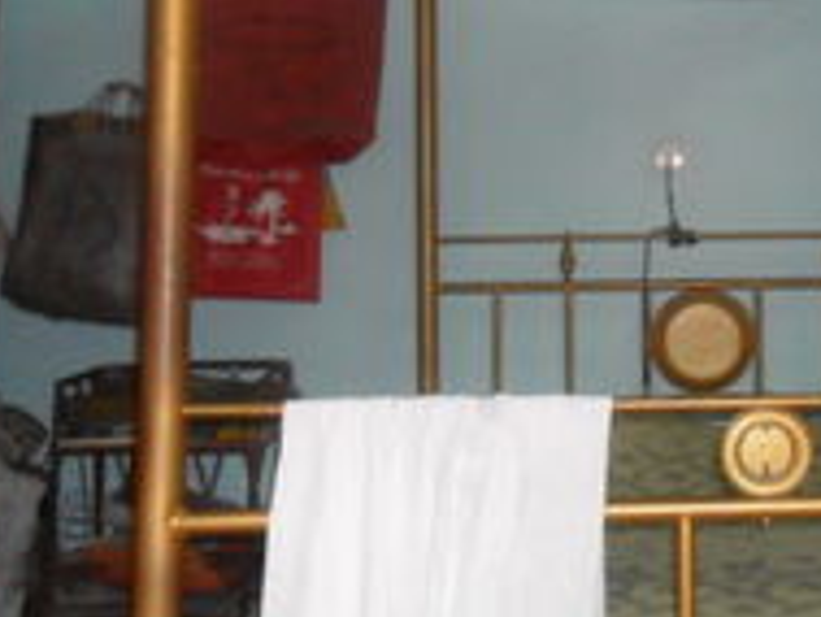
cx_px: 738
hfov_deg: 32.1
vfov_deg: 25.3
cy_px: 126
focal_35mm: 57
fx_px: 1353
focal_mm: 4.9
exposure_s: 1/45
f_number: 3.5
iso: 400
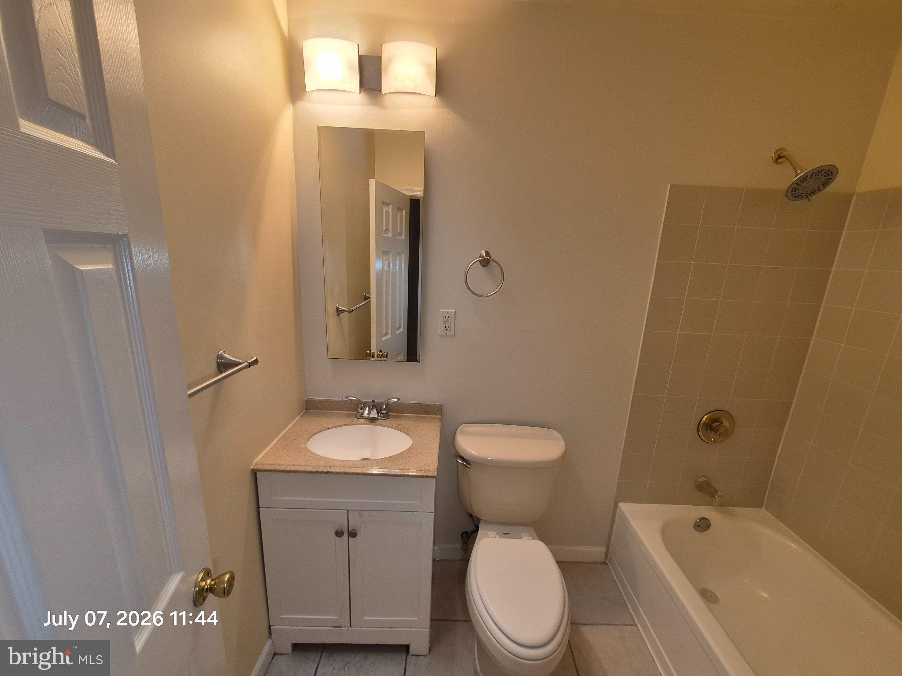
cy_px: 338
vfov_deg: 89.9
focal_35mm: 13
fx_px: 339
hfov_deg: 106.2
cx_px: 451
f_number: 2.2
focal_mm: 1.74
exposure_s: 1/248
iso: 80
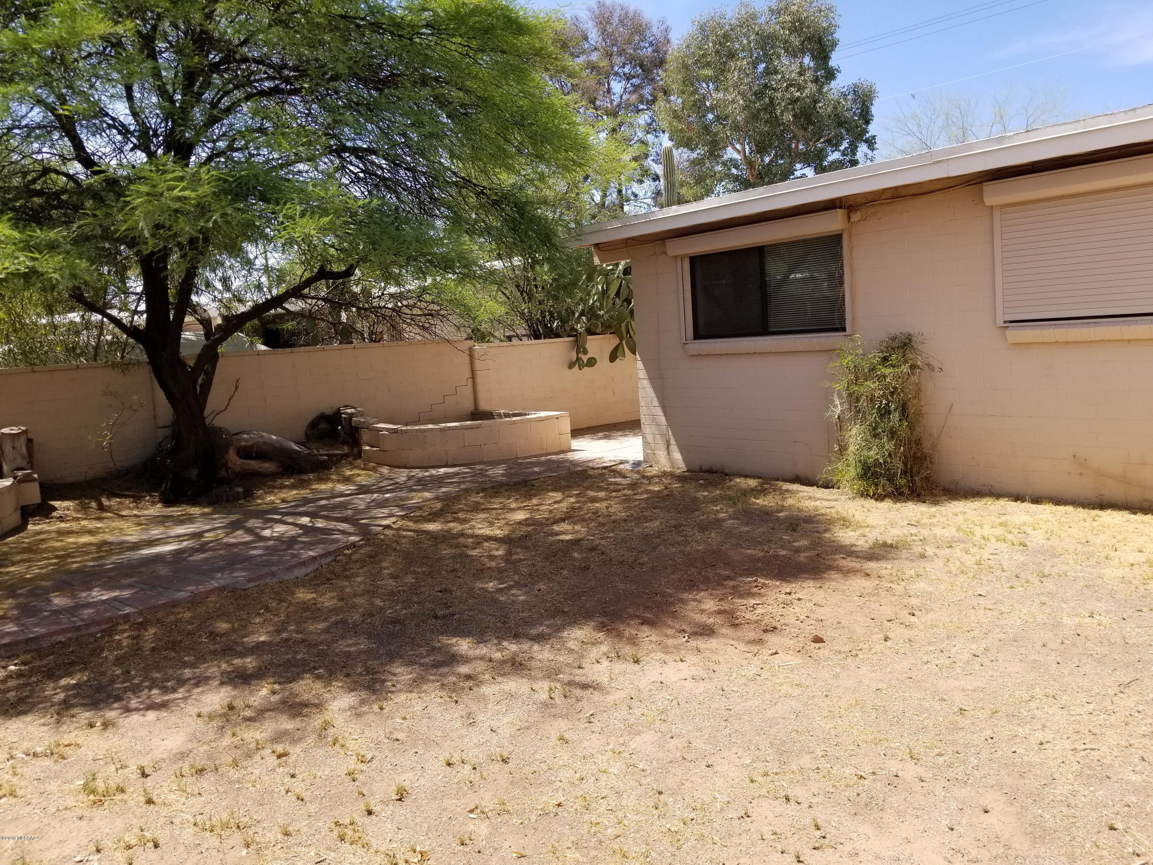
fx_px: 866
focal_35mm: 26
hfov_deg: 67.3
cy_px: 432
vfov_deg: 53.1
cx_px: 576
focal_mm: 4.25
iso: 50
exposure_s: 1/1684
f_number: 1.7
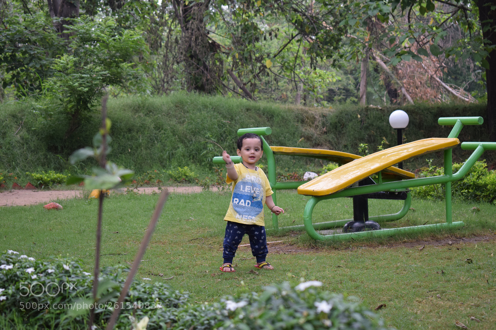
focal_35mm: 82
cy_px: 165
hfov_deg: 24.6
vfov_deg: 16.5
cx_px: 248
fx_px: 1136
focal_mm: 55
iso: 1000
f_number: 5.6
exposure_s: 1/30
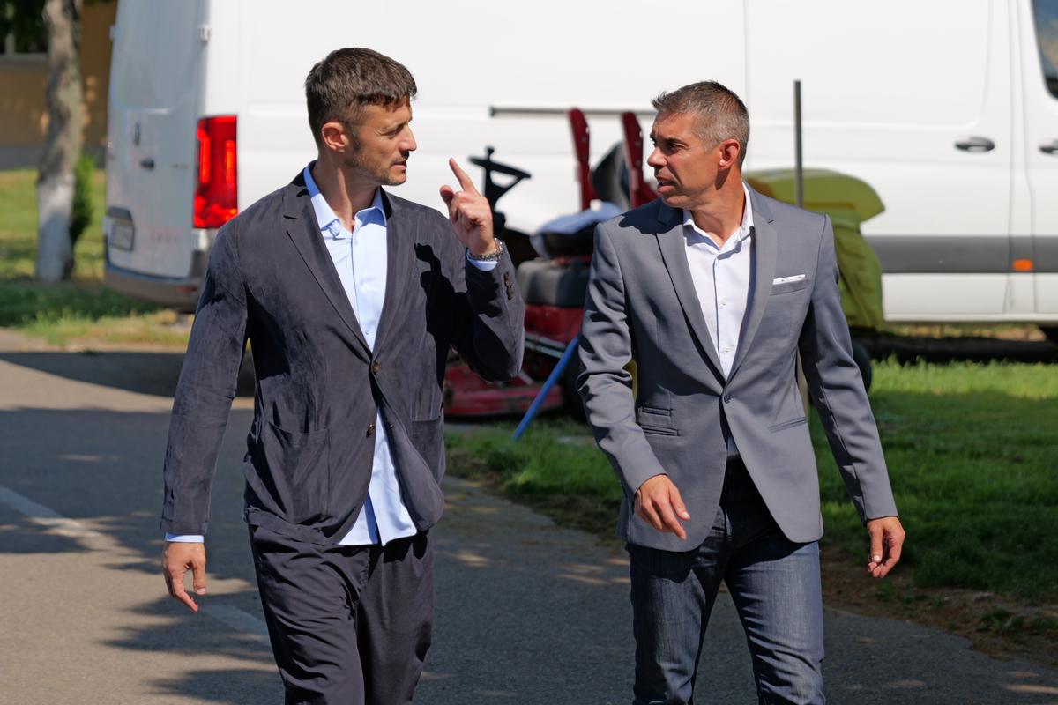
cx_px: 529
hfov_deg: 19.5
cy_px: 352
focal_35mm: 105
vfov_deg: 13.0
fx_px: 3086
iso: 100
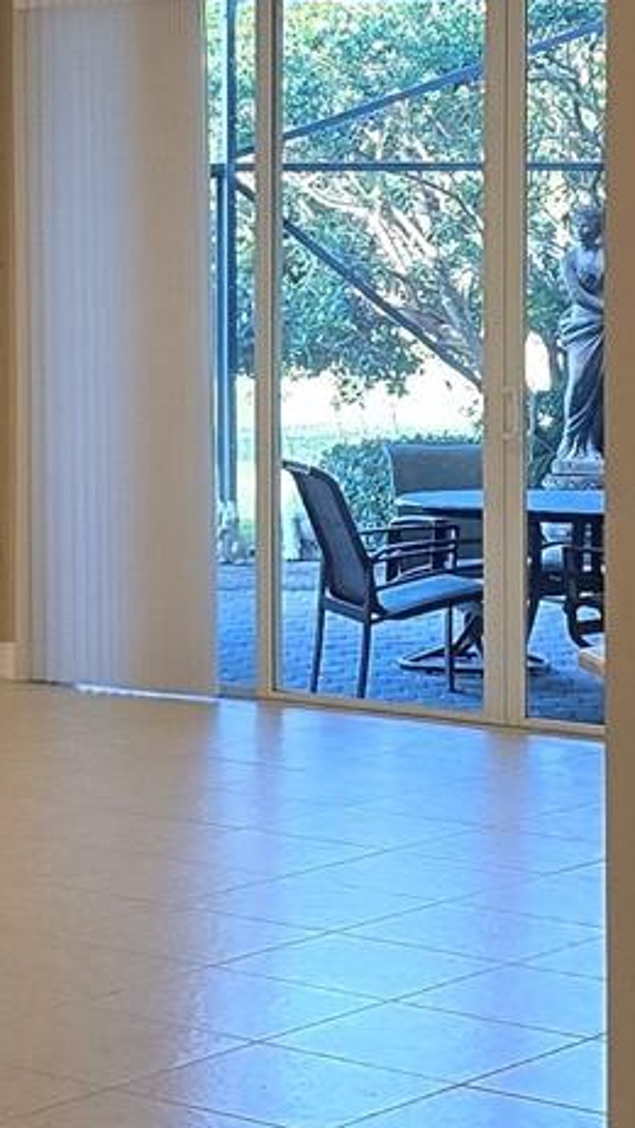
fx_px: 3321
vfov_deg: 19.2
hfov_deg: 10.8
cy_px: 366
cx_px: -85
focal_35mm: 111
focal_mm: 6.3
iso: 200
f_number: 1.7
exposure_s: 1/120
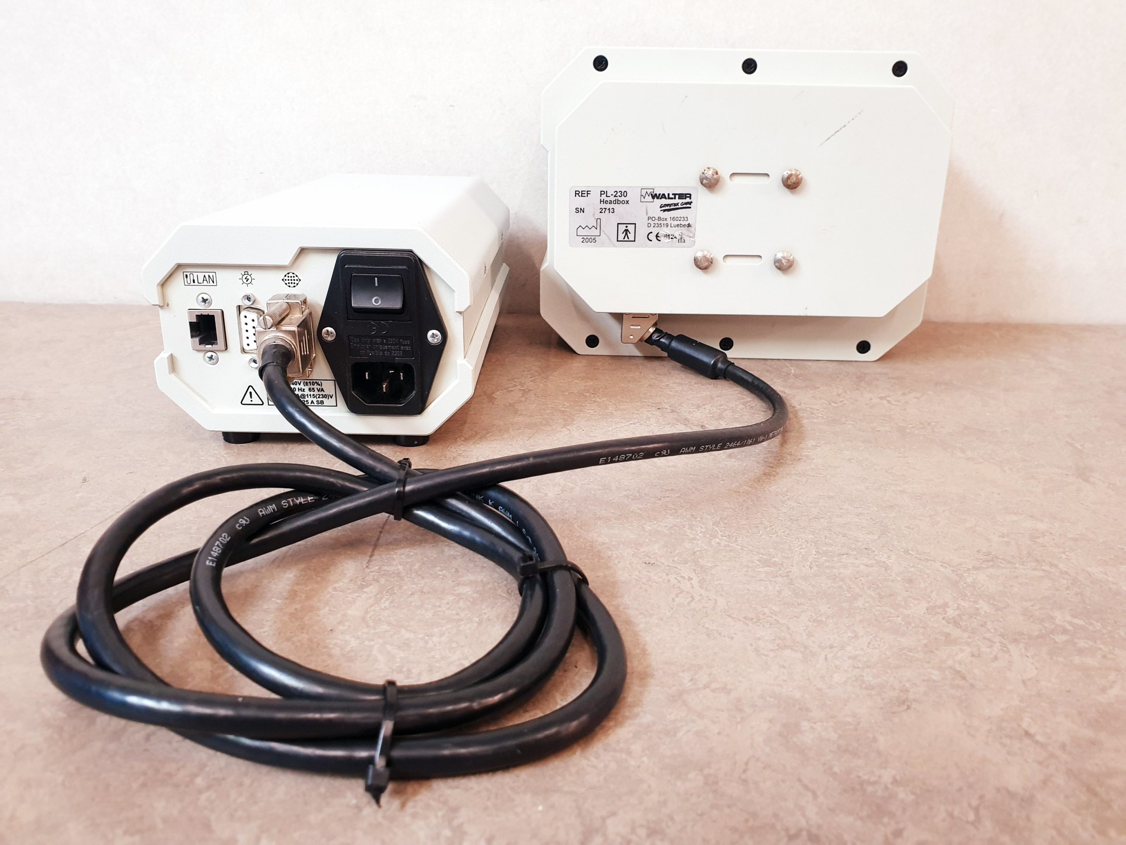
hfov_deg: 67.3
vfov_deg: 53.1
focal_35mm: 26
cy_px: 422
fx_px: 846
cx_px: 563
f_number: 2.4
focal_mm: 4.3
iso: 320
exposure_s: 1/33
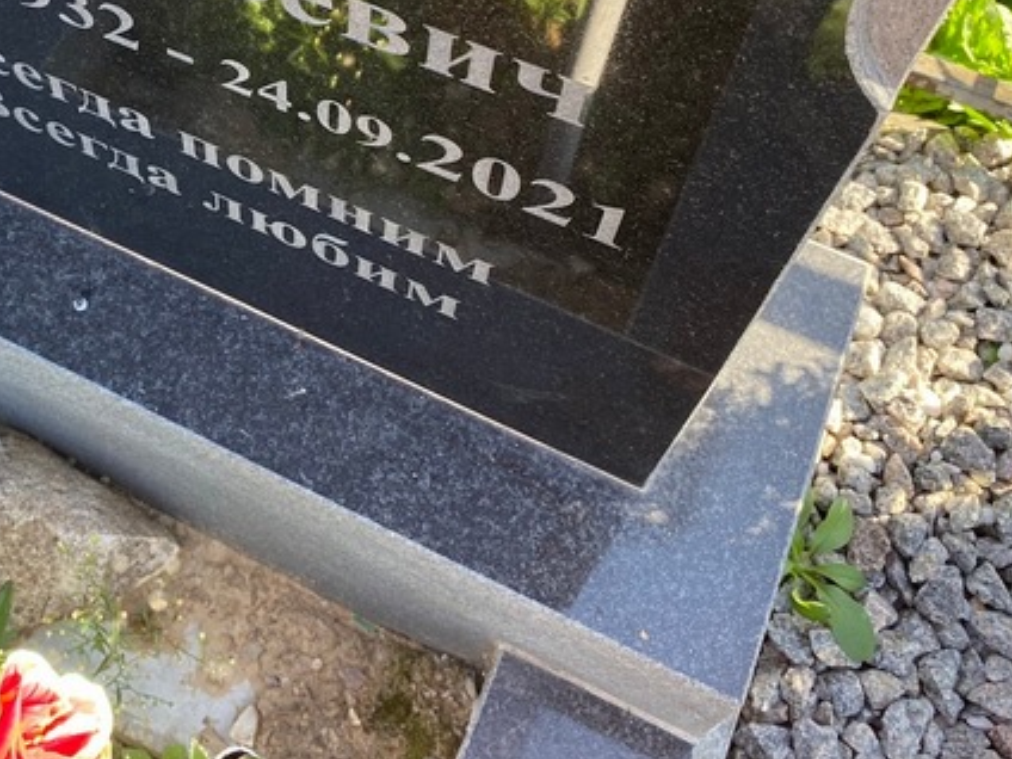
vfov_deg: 28.3
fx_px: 1433
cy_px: 48
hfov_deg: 37.4
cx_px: 191
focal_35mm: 49
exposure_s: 1/156
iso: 32
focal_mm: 4.25
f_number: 1.8
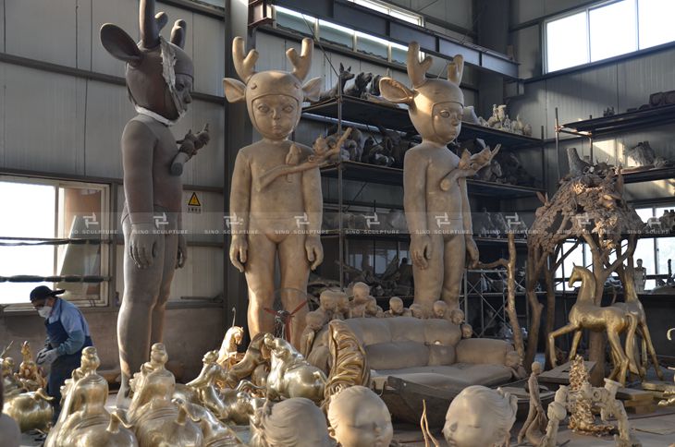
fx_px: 730
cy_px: 224
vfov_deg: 34.1
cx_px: 338
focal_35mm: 39
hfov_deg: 49.6
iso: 400
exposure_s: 1/80
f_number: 4.5
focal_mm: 26
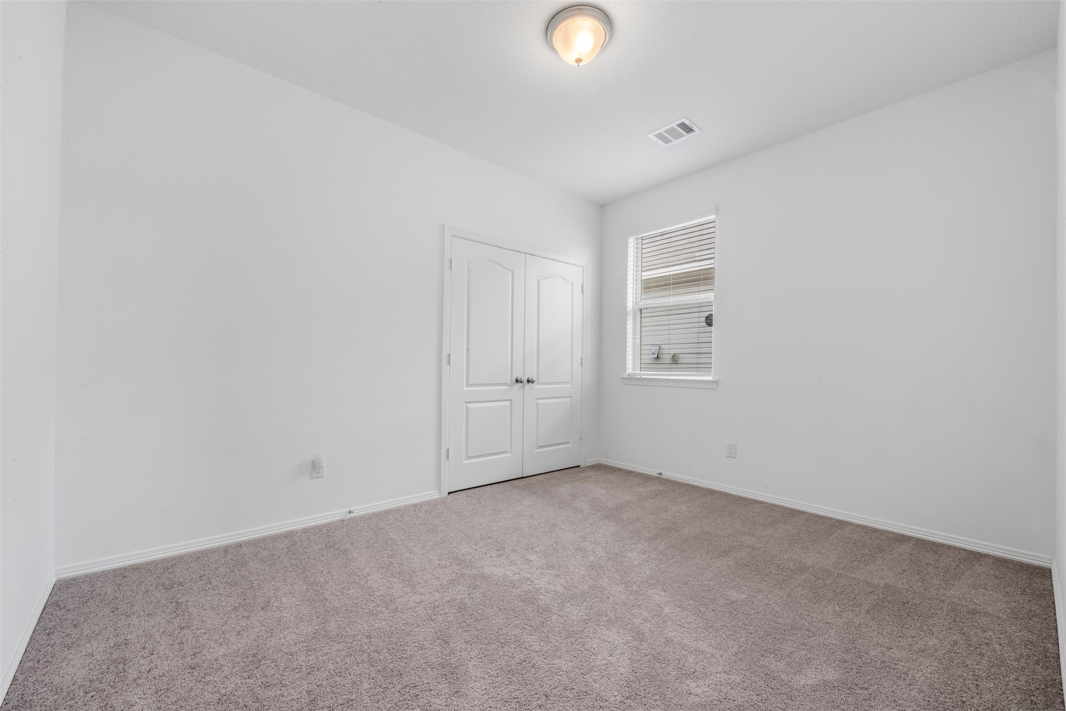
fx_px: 415
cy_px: 356
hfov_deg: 104.3
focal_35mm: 14
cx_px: 533
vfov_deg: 81.2
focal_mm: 14
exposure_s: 2.5
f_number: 9
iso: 250
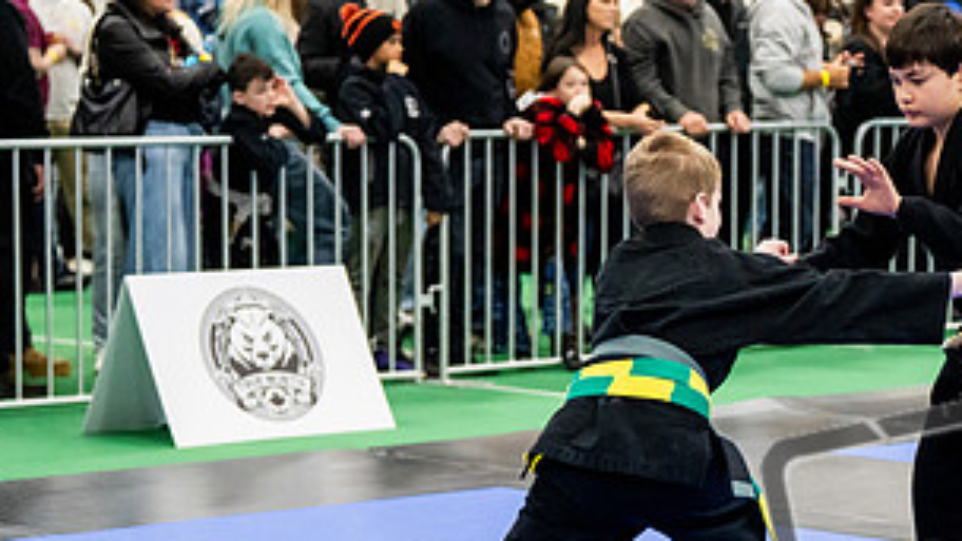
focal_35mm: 140
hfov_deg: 15.2
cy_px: 492
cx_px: 769
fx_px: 3571
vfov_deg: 8.6
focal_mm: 70
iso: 4000
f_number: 2.8
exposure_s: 1/500
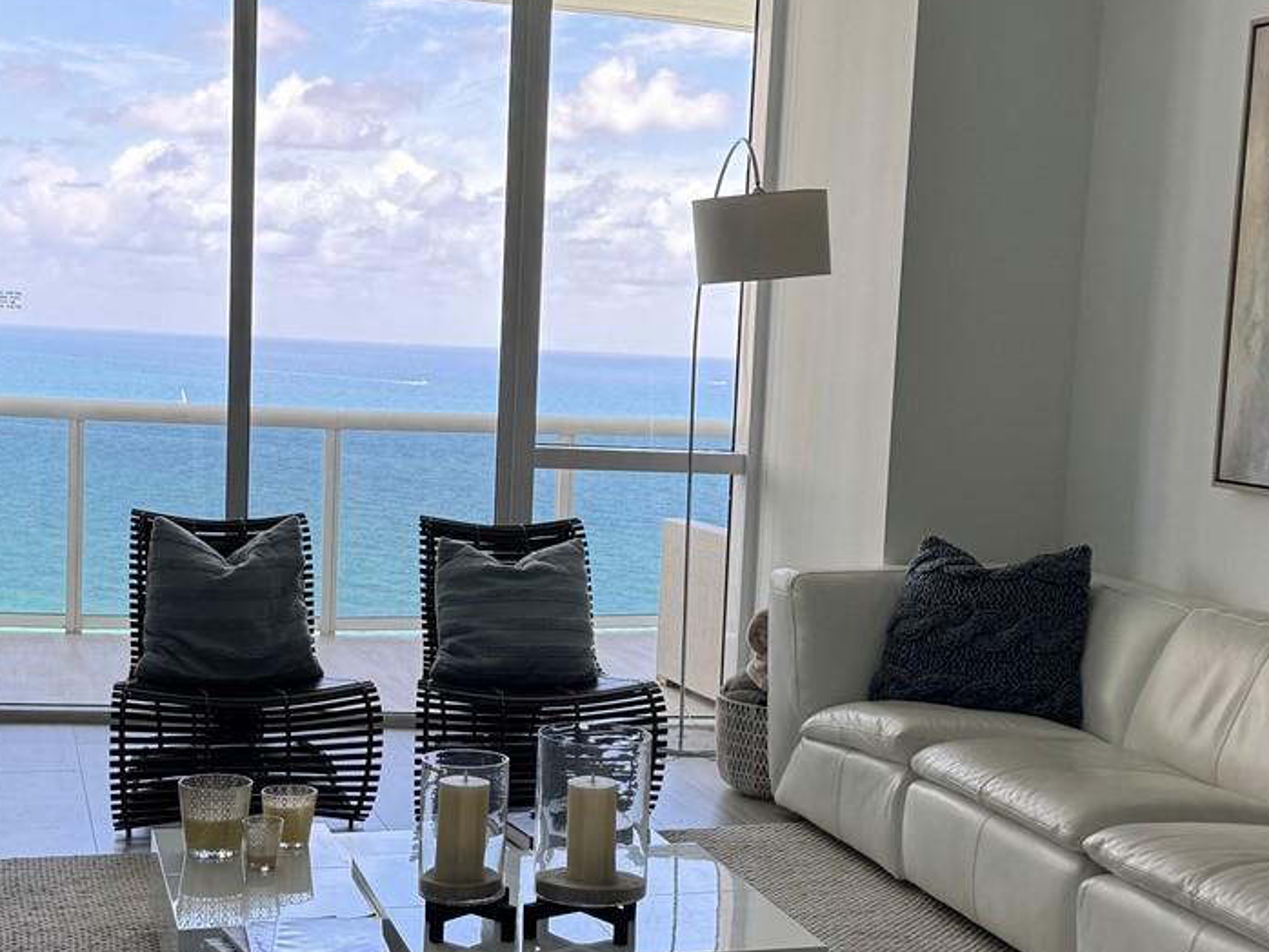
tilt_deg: -5.6
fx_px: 2017
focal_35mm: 55
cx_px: 598
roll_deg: -2.4
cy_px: 543
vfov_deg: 26.5
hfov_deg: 34.9
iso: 80
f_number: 1.78
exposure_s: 1/244
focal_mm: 6.76
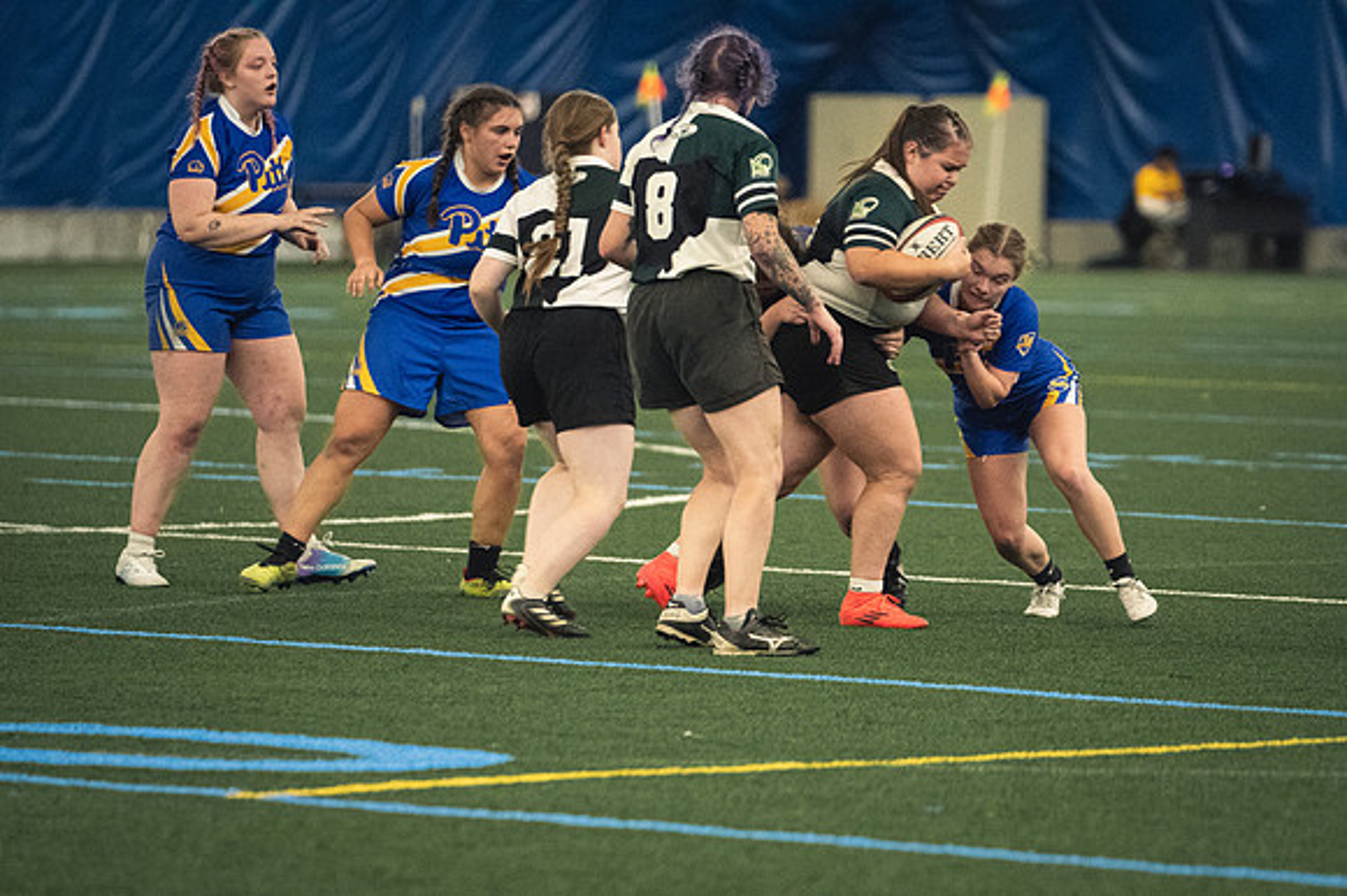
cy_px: 448
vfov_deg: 4.6
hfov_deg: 6.9
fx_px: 11218
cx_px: 674
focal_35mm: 300
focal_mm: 200
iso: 9000
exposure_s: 1/500
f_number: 2.8
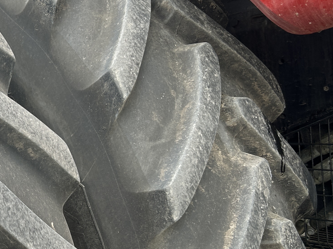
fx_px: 683
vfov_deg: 20.7
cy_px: 150
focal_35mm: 71
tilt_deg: -12.8
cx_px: -42
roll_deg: +11.4
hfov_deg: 25.3
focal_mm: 5.7
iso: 50
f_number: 1.5
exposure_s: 1/353
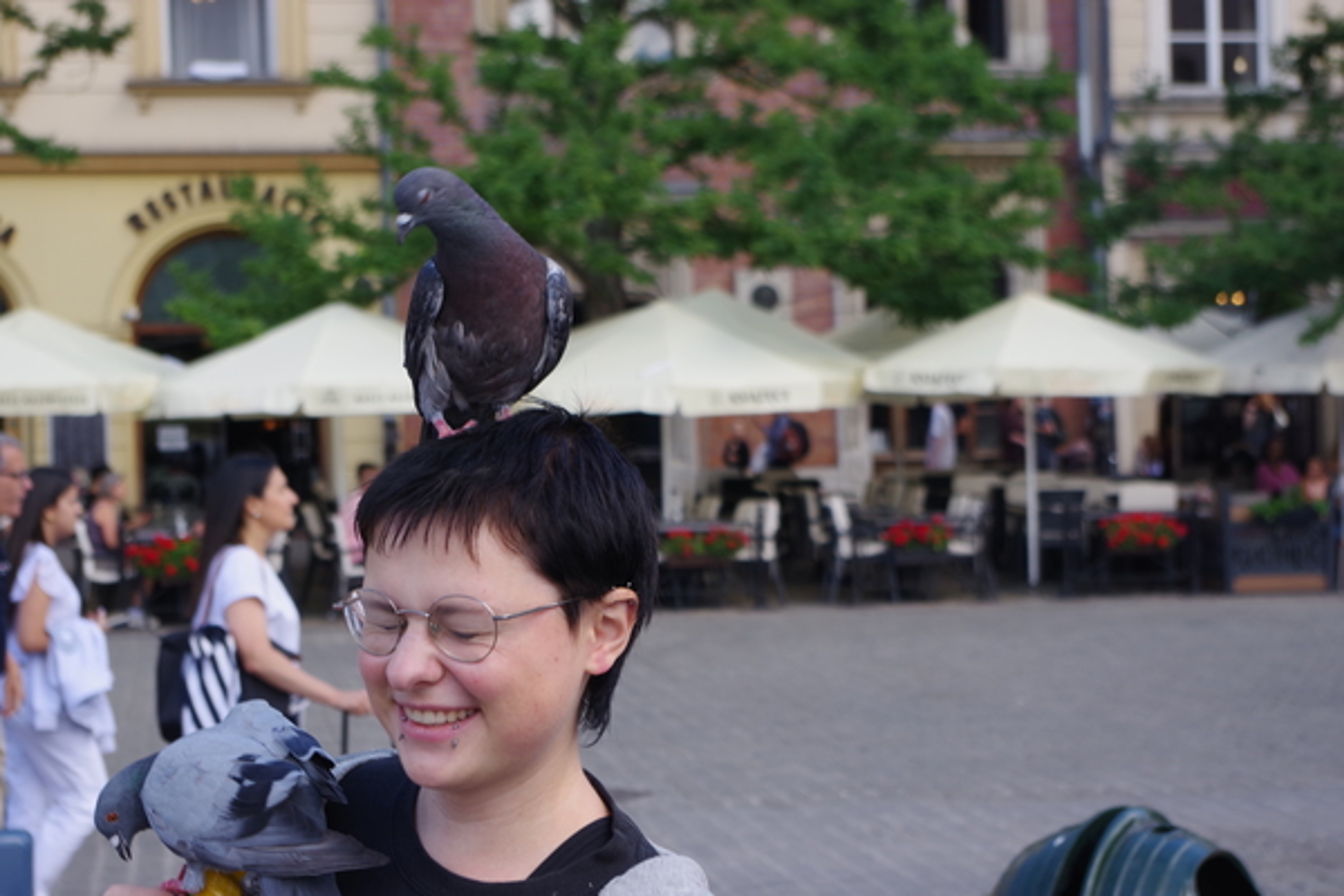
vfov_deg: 16.7
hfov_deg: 24.8
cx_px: 672
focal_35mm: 82
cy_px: 448
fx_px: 3061
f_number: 7.1
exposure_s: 1/160
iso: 200
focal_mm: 55
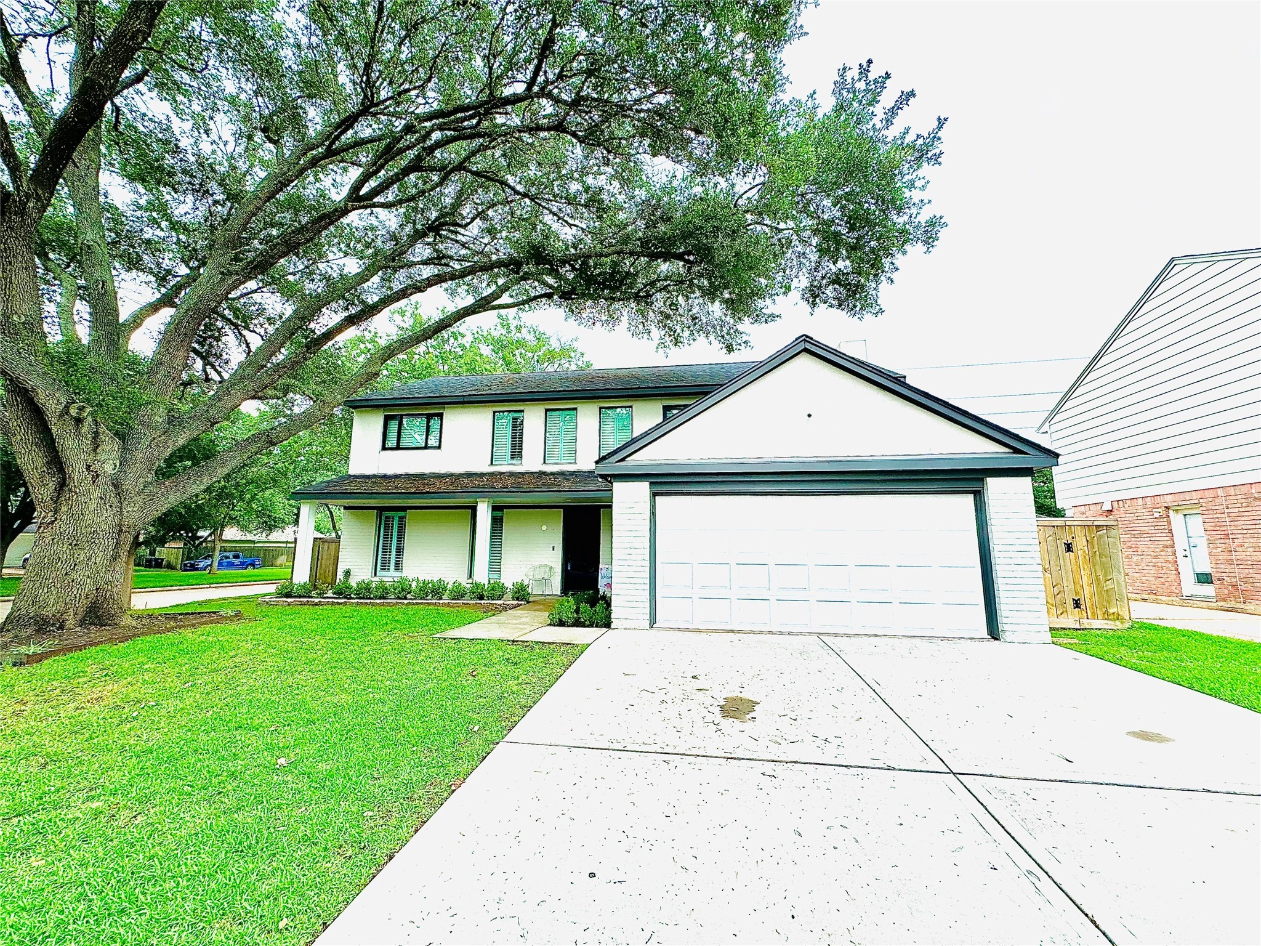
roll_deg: -0.6
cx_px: 630
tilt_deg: +8.7
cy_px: 473
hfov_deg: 102.1
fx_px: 510
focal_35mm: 14
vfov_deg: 85.7
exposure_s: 1/625
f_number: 2.2
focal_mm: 2.22
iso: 40
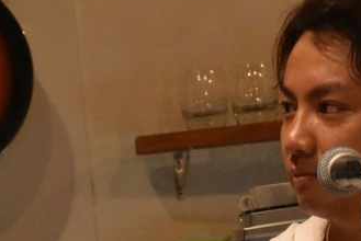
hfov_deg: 5.4
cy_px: 299
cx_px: 24
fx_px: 3844
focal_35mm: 383
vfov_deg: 3.6
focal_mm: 70
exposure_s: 1/60
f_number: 5.3
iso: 5000
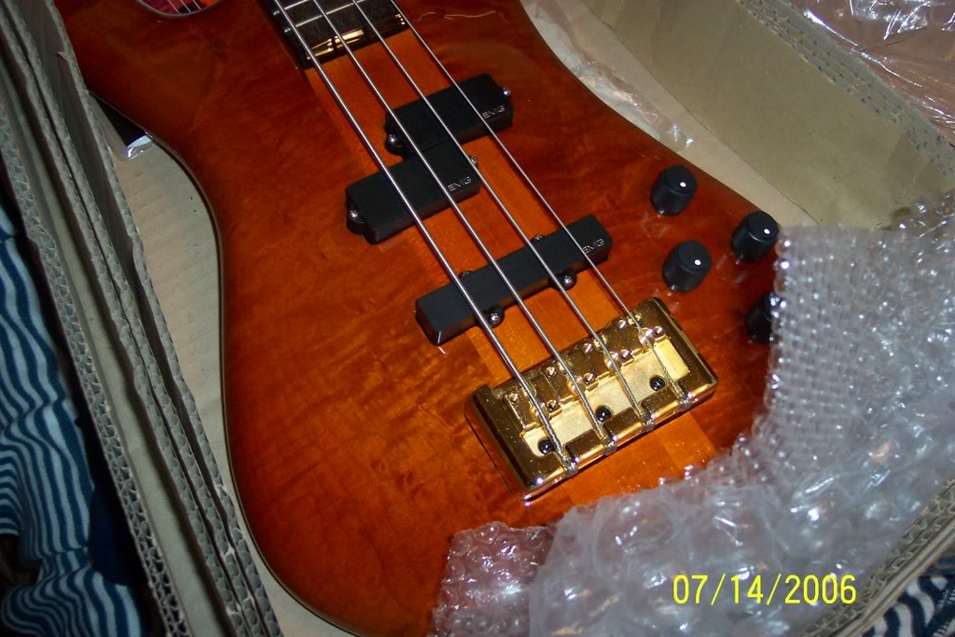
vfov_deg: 35.1
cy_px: 318
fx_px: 1008
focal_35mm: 38
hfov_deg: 50.7
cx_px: 478
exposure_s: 1/30
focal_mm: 8
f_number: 2.8
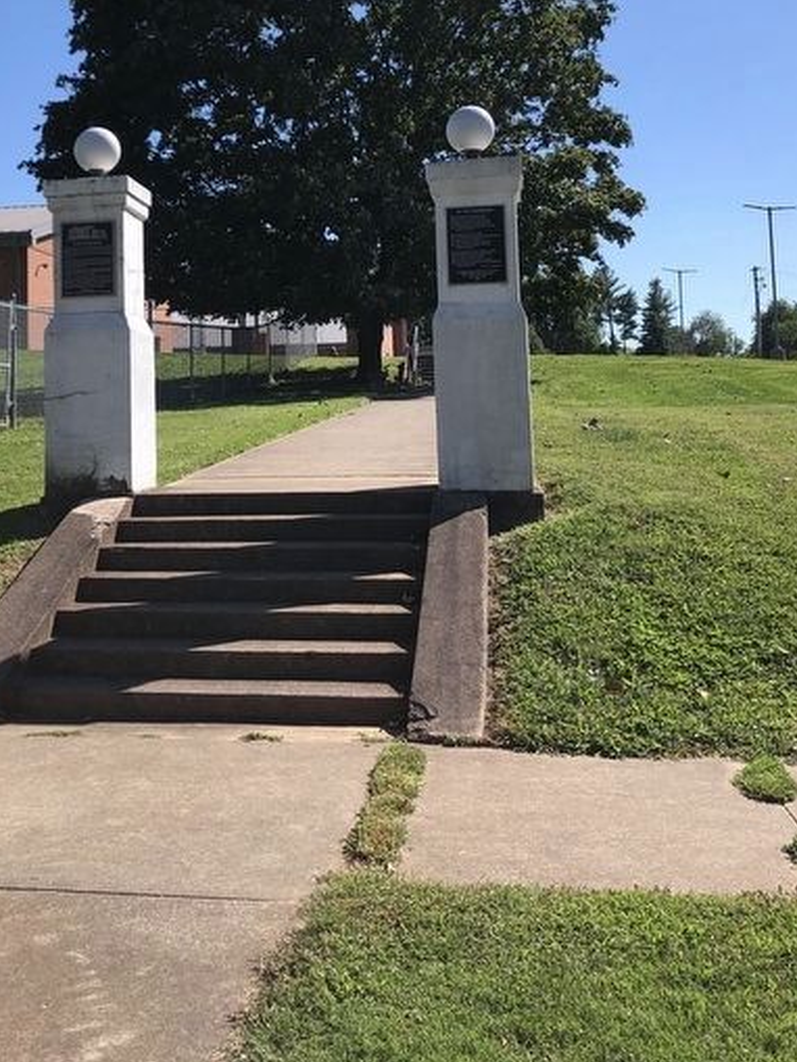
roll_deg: +2.2
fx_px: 1350
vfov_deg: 41.9
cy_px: 296
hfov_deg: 32.6
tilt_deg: +7.3
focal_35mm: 44
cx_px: 269
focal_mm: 4
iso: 20
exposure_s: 1/1736
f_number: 1.8
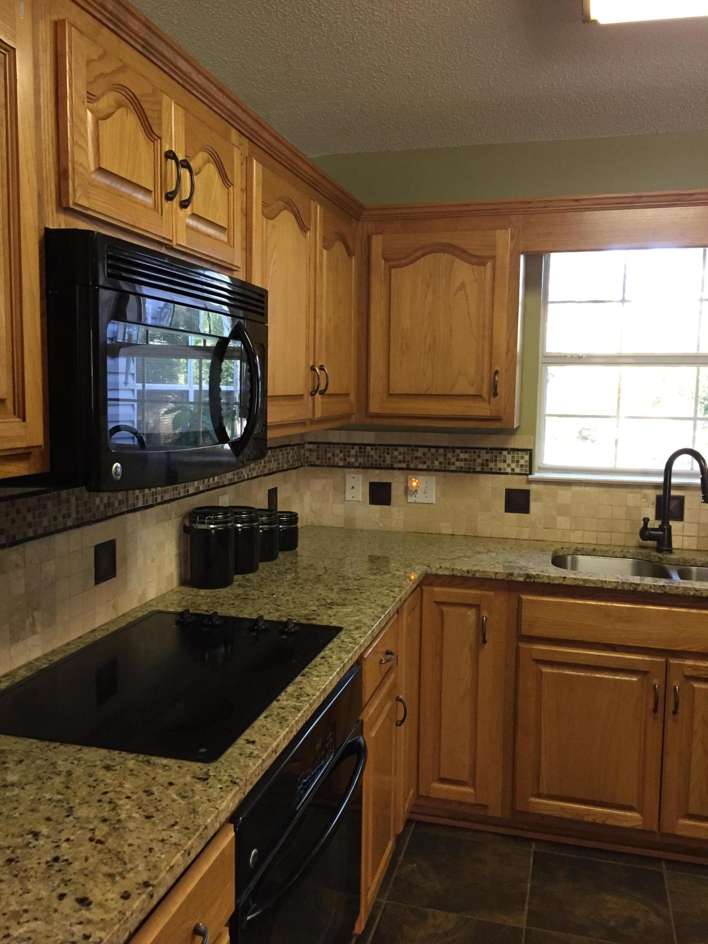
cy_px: 472
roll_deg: -0.5
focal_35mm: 29
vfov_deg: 61.7
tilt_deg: -4.1
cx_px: 354
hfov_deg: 48.2
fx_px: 791
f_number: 2.2
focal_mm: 4.15
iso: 160
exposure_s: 1/30
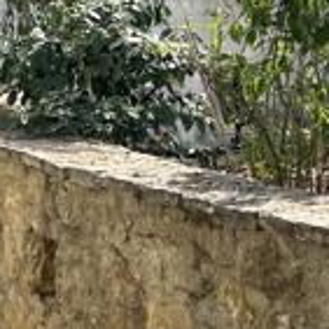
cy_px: -105
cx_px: -231
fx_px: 1398
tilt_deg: +2.3
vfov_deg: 13.0
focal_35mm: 130
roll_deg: +0.4
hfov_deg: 12.4
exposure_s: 1/527
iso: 50
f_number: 1.6
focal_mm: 5.1
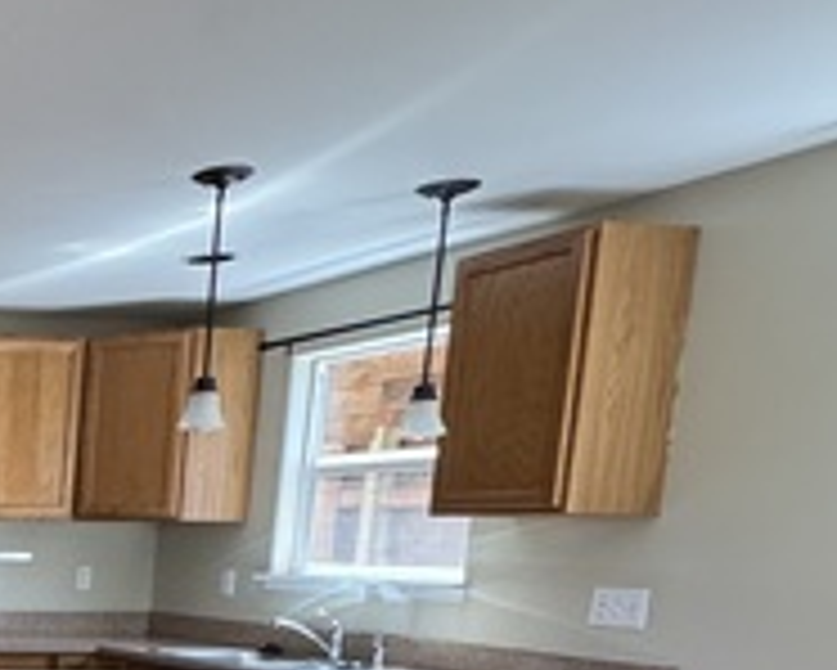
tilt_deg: -8.7
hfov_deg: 26.1
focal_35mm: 49
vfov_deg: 28.5
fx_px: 1214
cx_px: -461
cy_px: 706
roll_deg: -0.6
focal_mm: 2.22
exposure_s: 1/120
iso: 250
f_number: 2.2
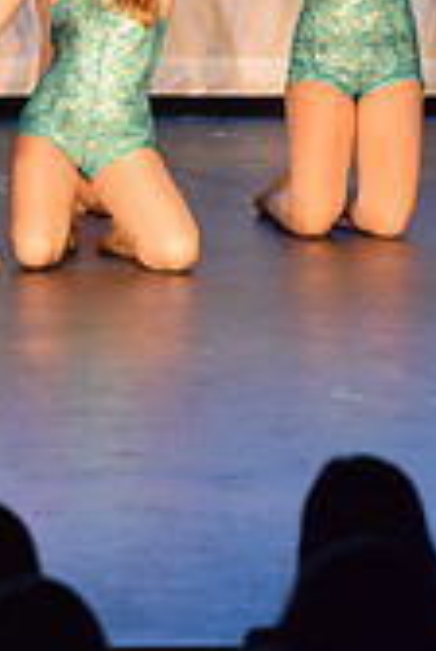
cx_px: -627
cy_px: -14
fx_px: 7652
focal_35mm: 423
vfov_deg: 4.9
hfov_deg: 3.2
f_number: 3.5
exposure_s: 1/250
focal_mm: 122
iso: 2000
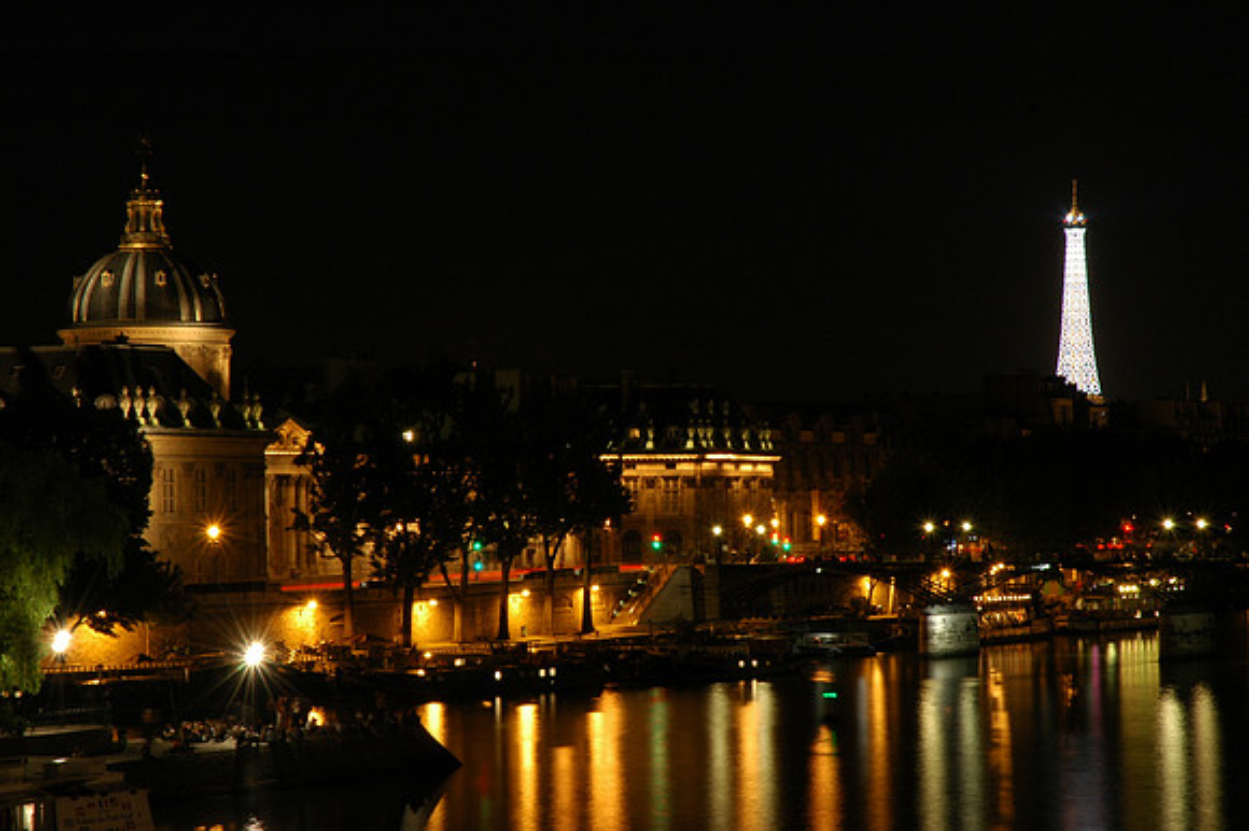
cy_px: 416
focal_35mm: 105
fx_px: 3641
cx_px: 624
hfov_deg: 19.5
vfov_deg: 13.0
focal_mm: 70
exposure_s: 30
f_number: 25
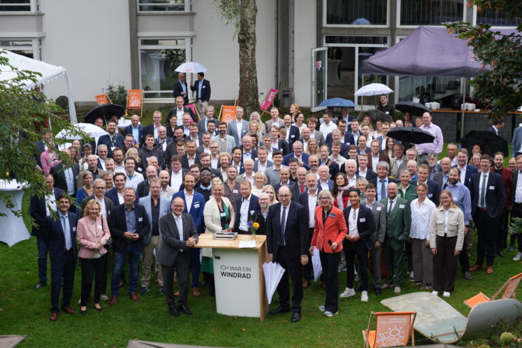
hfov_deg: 32.9
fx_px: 884
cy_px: 174
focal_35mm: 61
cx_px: 261
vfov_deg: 22.3
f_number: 4
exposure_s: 1/160
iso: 160
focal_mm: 61
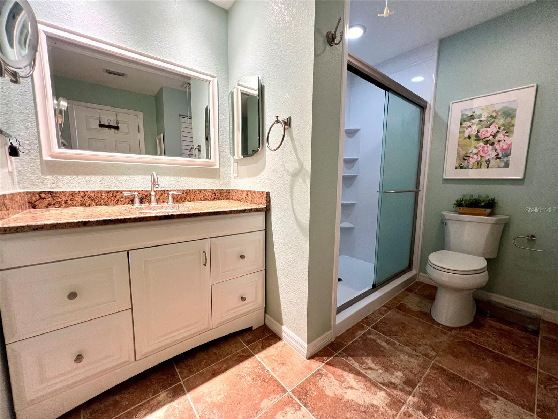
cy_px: 210
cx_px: 279
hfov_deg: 106.2
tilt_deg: -7.7
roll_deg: -0.3
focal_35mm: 13
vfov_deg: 89.9
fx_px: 210
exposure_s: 1/60
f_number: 1.8
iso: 160
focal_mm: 1.57
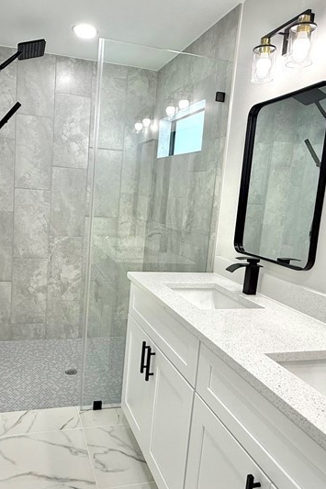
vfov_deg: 65.5
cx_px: 128
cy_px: 249
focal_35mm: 28
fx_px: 381
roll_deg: -4.0
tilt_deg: -8.1
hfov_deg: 46.1
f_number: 2.2
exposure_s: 1/120
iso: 100
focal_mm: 2.22
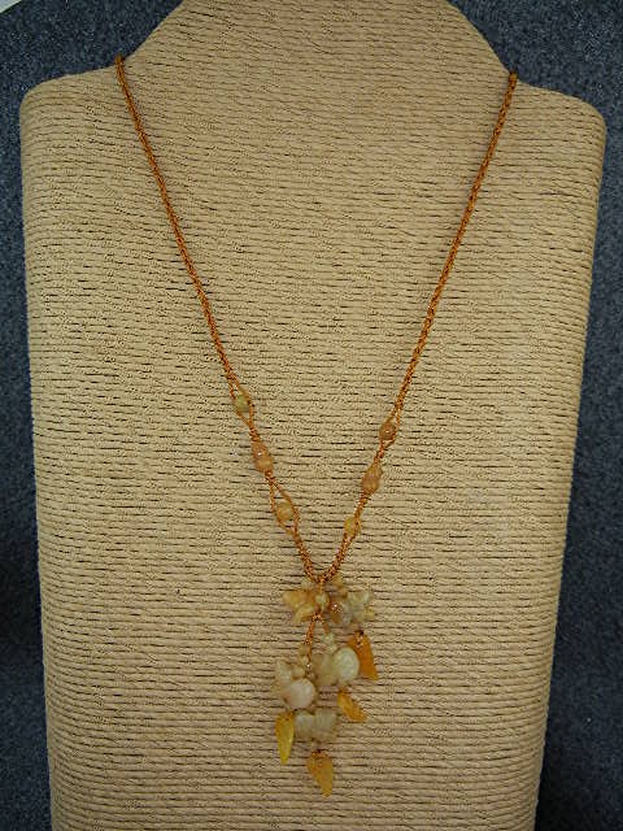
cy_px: 416
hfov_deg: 46.8
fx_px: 720
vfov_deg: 60.0
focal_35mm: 30
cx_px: 312
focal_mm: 5.4
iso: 200
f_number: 3.5
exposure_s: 1/30
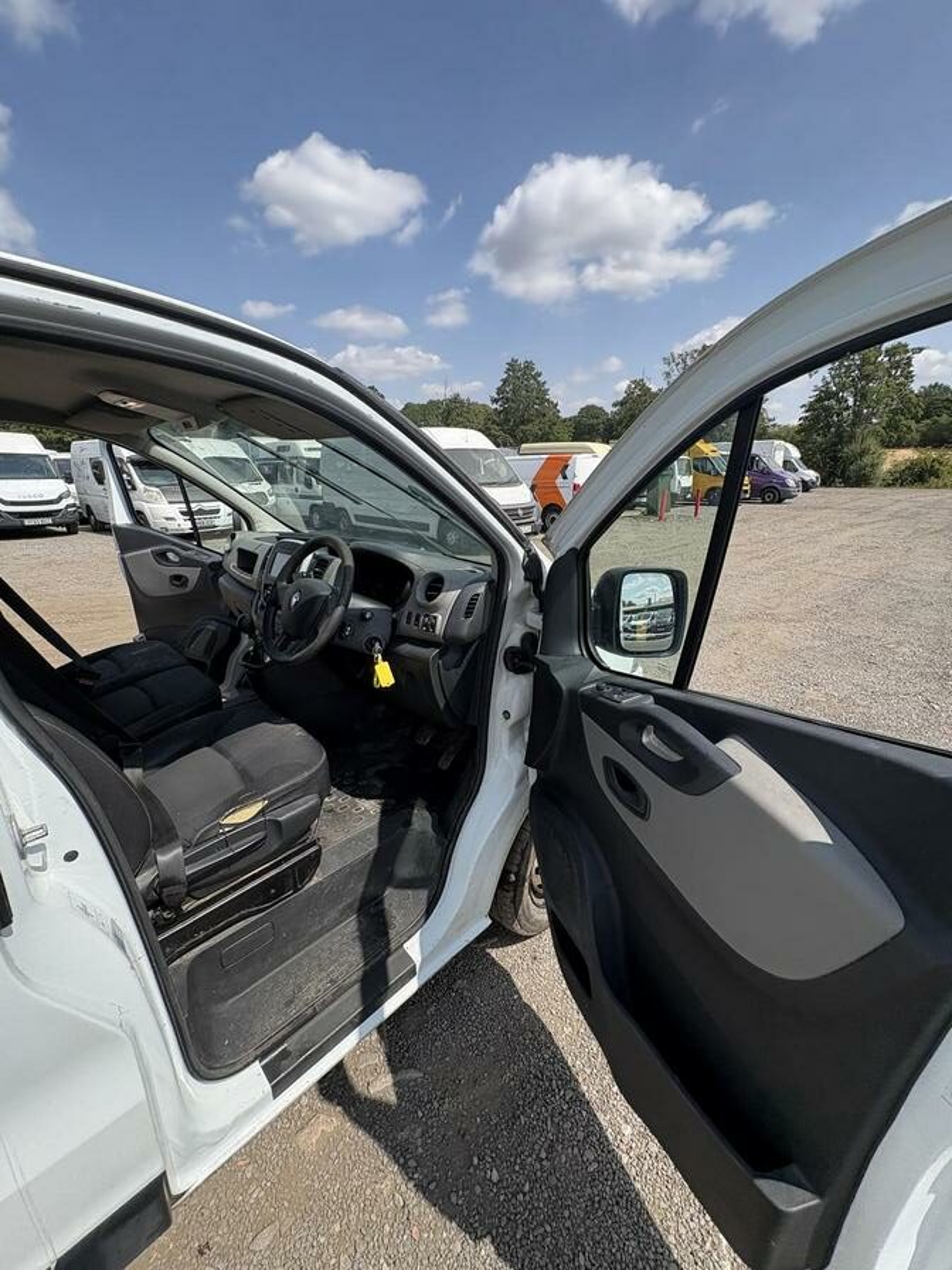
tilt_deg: -9.3
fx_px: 513
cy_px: 635
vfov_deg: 102.1
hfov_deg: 85.7
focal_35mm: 14
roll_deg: +0.4
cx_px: 476
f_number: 2.2
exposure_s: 1/1048
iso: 50
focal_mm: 2.22
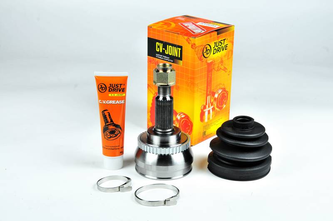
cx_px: 166
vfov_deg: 17.4
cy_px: 110
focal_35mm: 78
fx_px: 720
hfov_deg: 26.0
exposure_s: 1/125
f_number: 10
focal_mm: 52
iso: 200
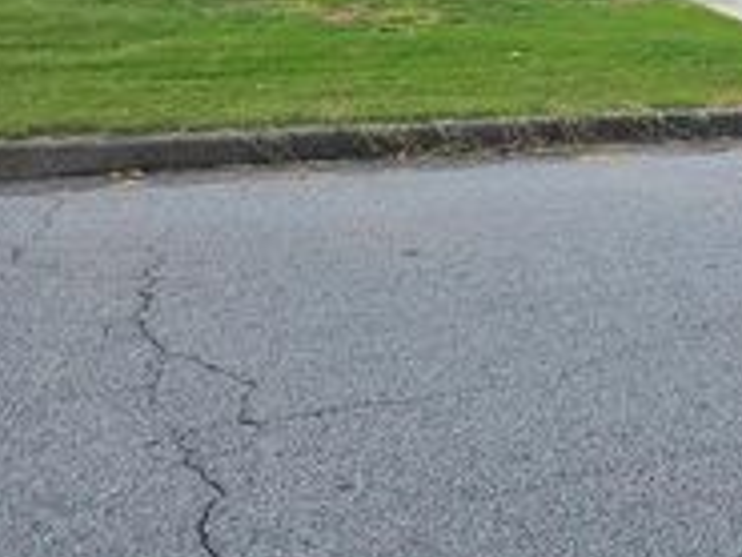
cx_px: 906
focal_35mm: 62
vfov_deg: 21.4
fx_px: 1330
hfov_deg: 27.2
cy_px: -170
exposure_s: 1/719
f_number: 1.8
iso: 64
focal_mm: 5.4
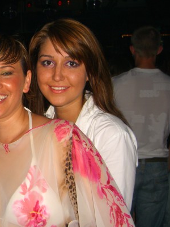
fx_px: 373
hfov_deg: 24.9
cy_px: 112
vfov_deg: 33.8
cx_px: 17
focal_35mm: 57
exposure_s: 1/60
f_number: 2.8
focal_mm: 7.9
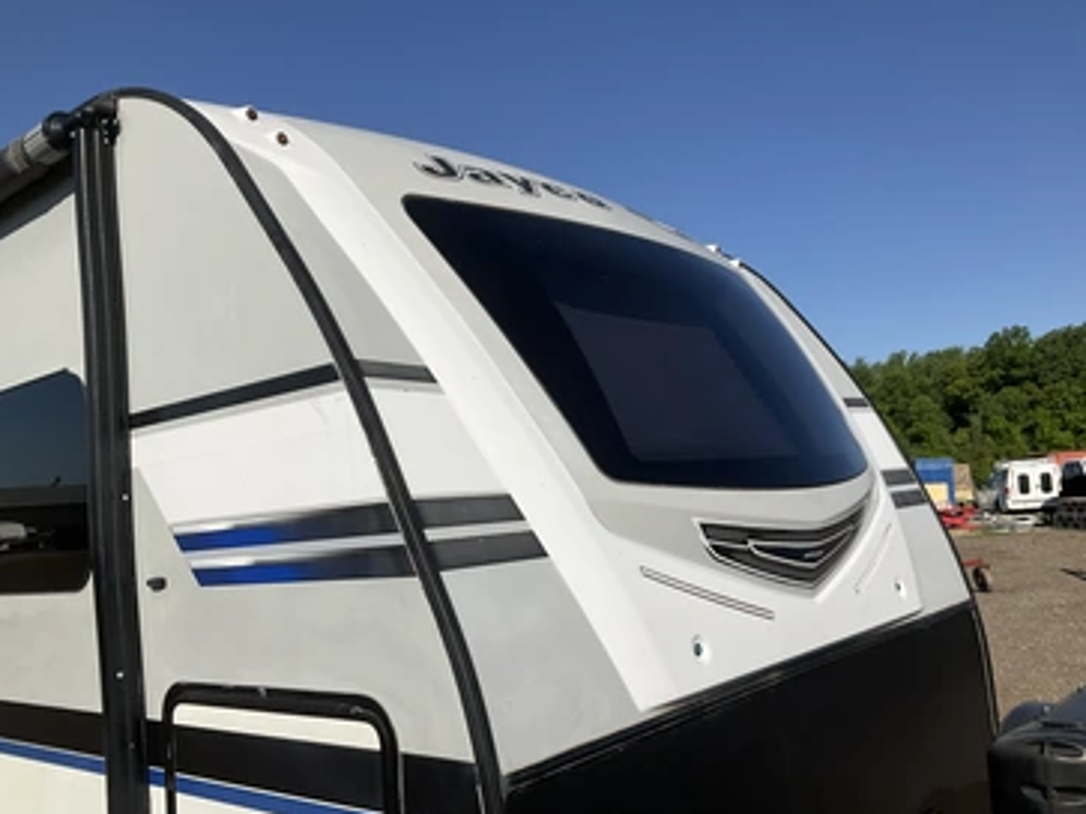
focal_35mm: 32
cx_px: 571
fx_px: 1004
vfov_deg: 44.1
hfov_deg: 56.8
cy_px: 422
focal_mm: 3
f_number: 1.8
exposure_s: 1/4065
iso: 25
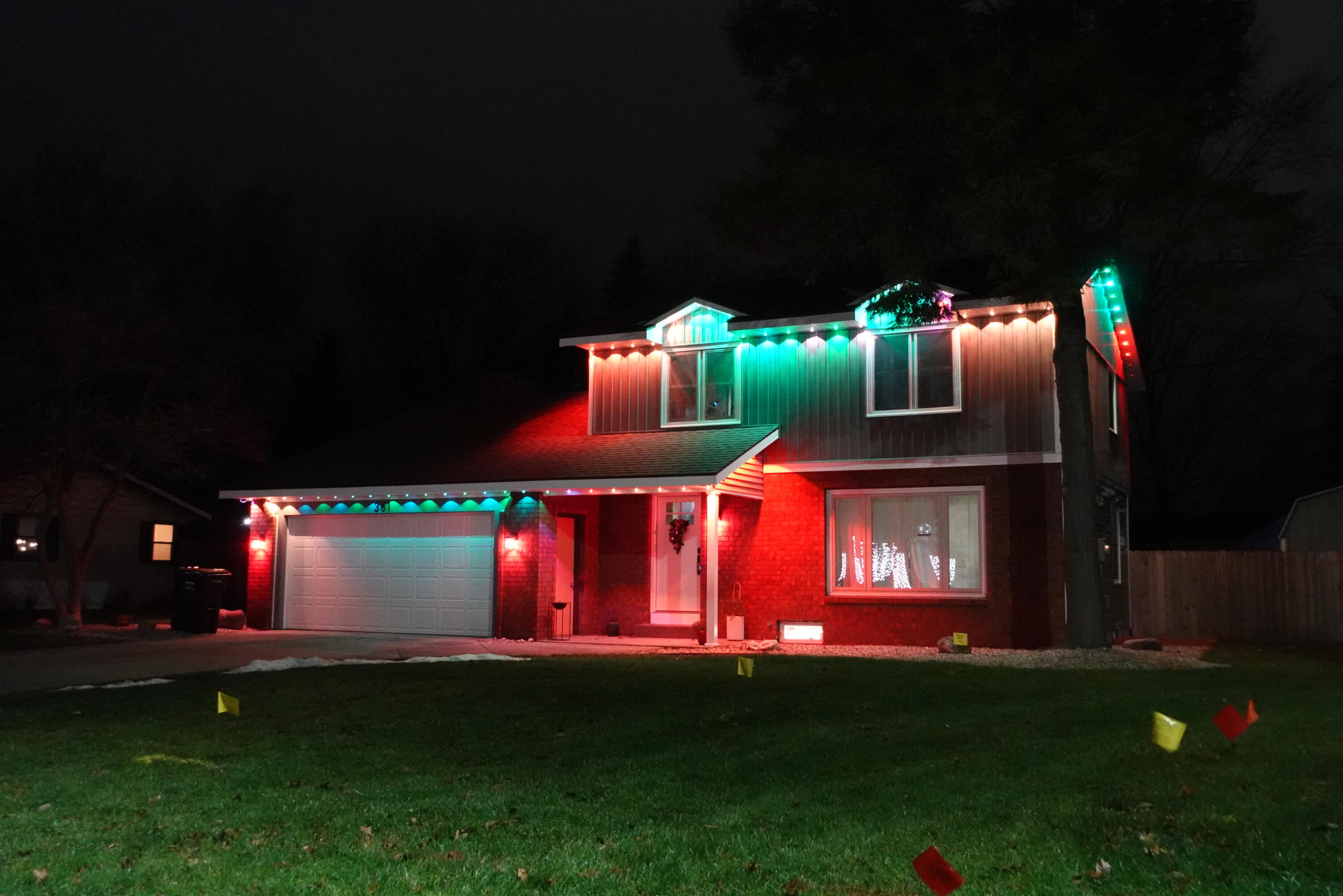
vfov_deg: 41.1
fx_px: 1194
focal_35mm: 32
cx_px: 672
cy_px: 448
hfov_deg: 58.7
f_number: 2.8
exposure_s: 1/10
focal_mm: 12.52
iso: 3200
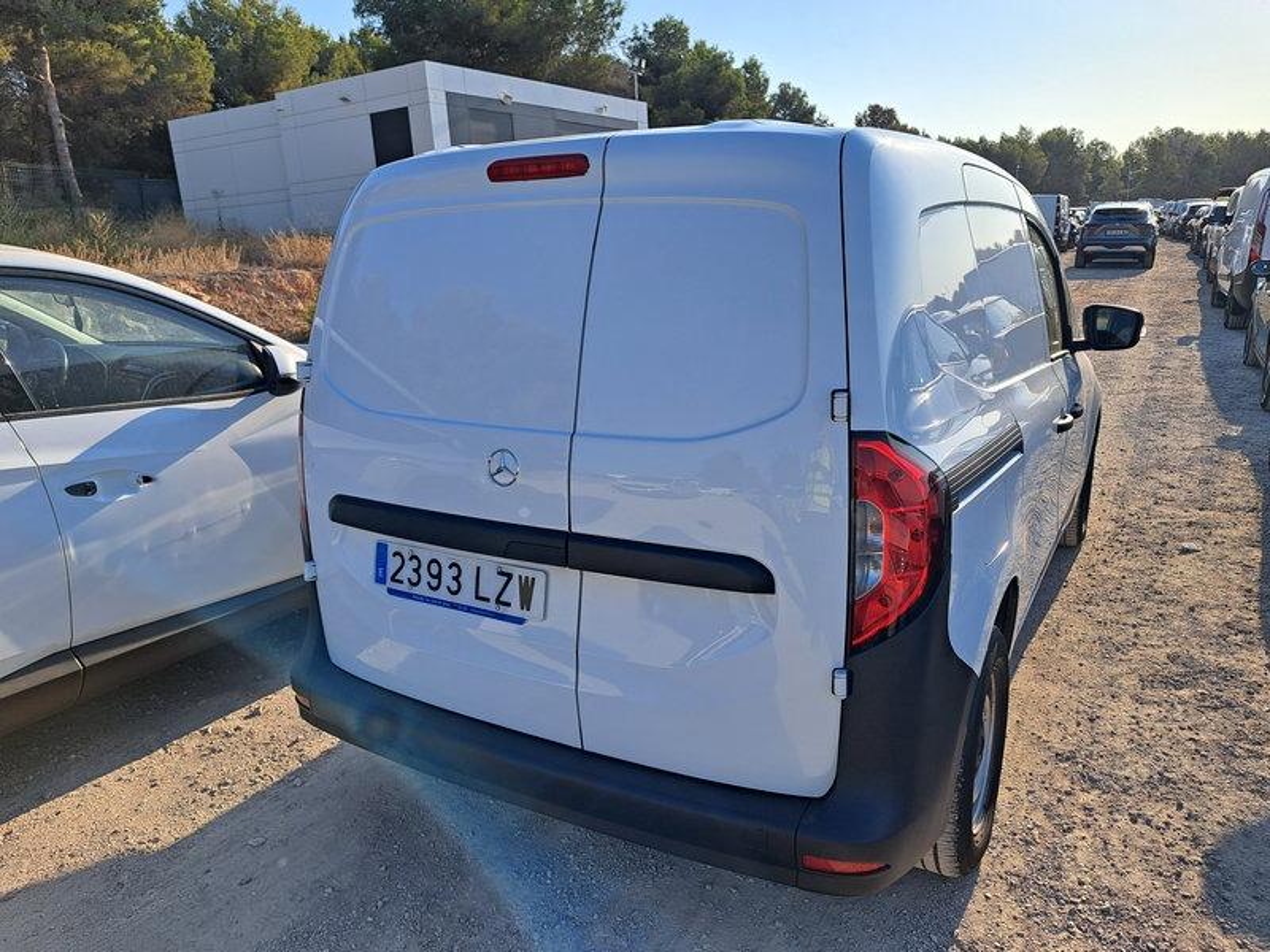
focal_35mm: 24
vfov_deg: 56.8
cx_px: 635
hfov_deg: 71.6
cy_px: 476
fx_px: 881
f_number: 1.8
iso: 50
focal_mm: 5.23
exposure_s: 1/987
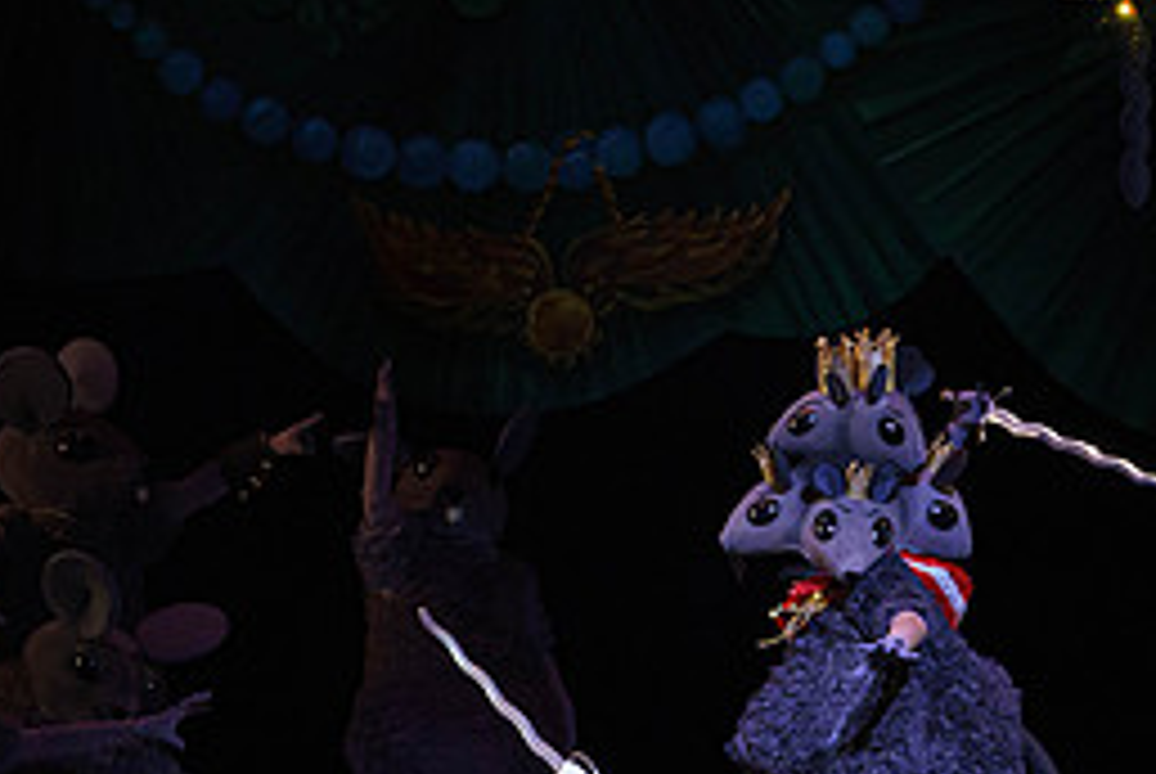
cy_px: 641
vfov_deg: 3.1
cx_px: 733
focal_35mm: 451
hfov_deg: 4.6
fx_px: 14498
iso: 5000
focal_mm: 200
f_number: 9
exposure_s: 1/320
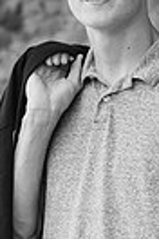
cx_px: 98
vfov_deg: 5.8
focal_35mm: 357
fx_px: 2365
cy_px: 174
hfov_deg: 3.9
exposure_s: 1/200
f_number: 6.3
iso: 500
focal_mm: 105
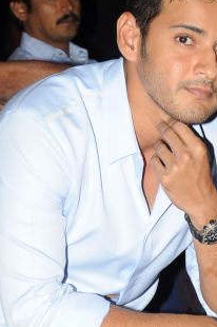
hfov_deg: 5.5
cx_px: 174
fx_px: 2247
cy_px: 384
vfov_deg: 8.2
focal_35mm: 248
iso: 400
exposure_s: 1/125
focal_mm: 75
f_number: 5.6
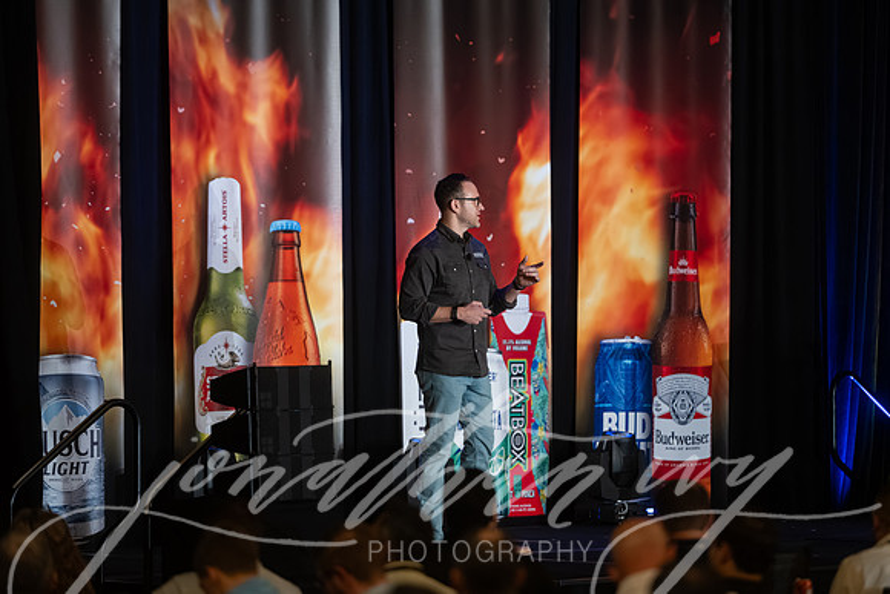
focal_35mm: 201
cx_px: 445
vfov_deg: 6.9
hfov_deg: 10.3
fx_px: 4960
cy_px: 297
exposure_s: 1/200
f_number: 2.8
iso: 2500
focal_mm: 200
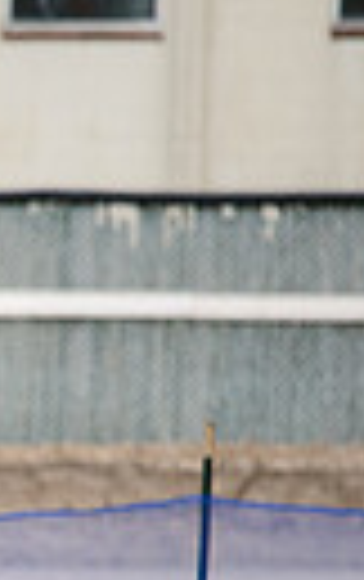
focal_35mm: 891
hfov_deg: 1.5
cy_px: 758
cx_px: -903
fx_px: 14095
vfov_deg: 2.4
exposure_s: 1/1000
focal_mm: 195
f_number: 4.5
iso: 400
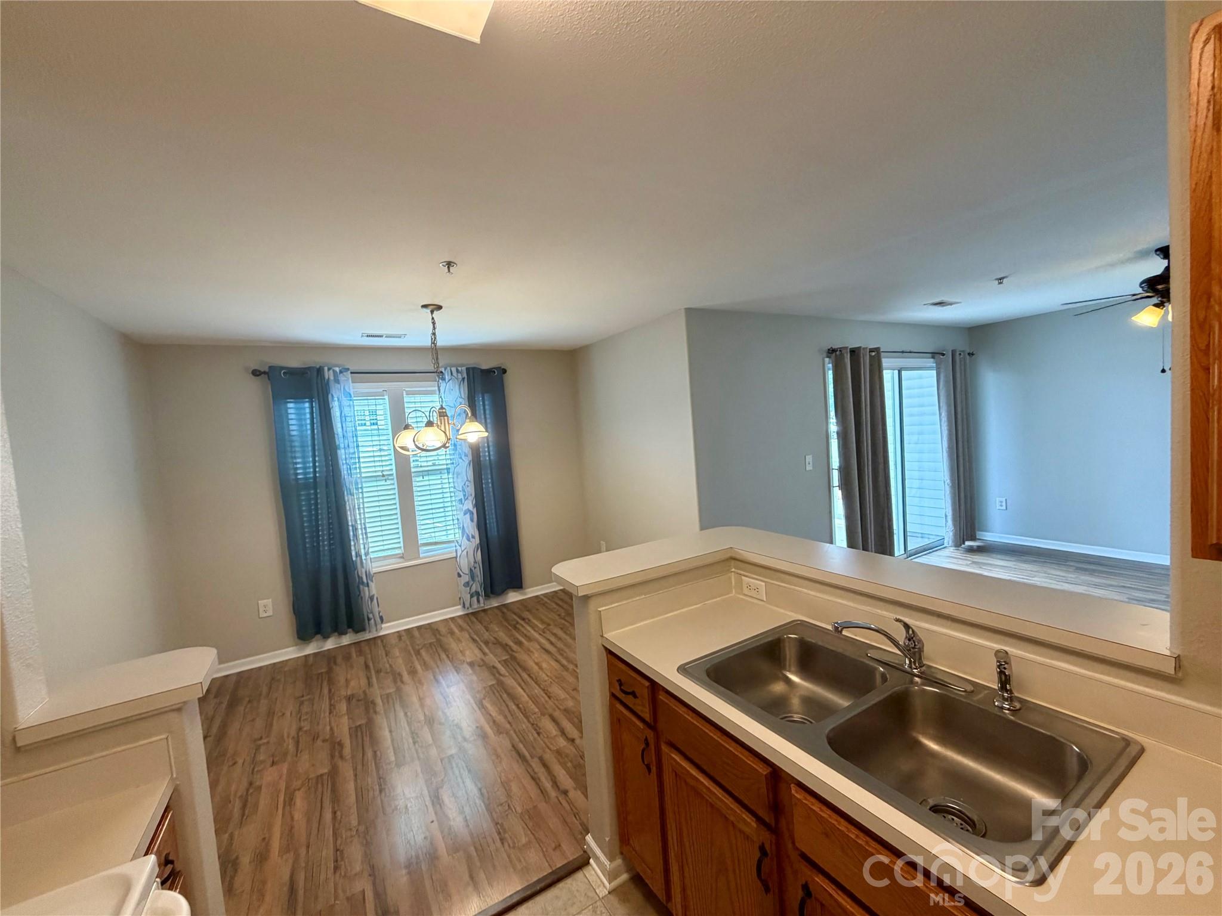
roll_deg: +4.7
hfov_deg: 102.1
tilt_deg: -4.6
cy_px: 458
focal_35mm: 14
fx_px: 494
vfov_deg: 85.7
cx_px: 611
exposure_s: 1/120
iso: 200
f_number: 2.2
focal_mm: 2.22
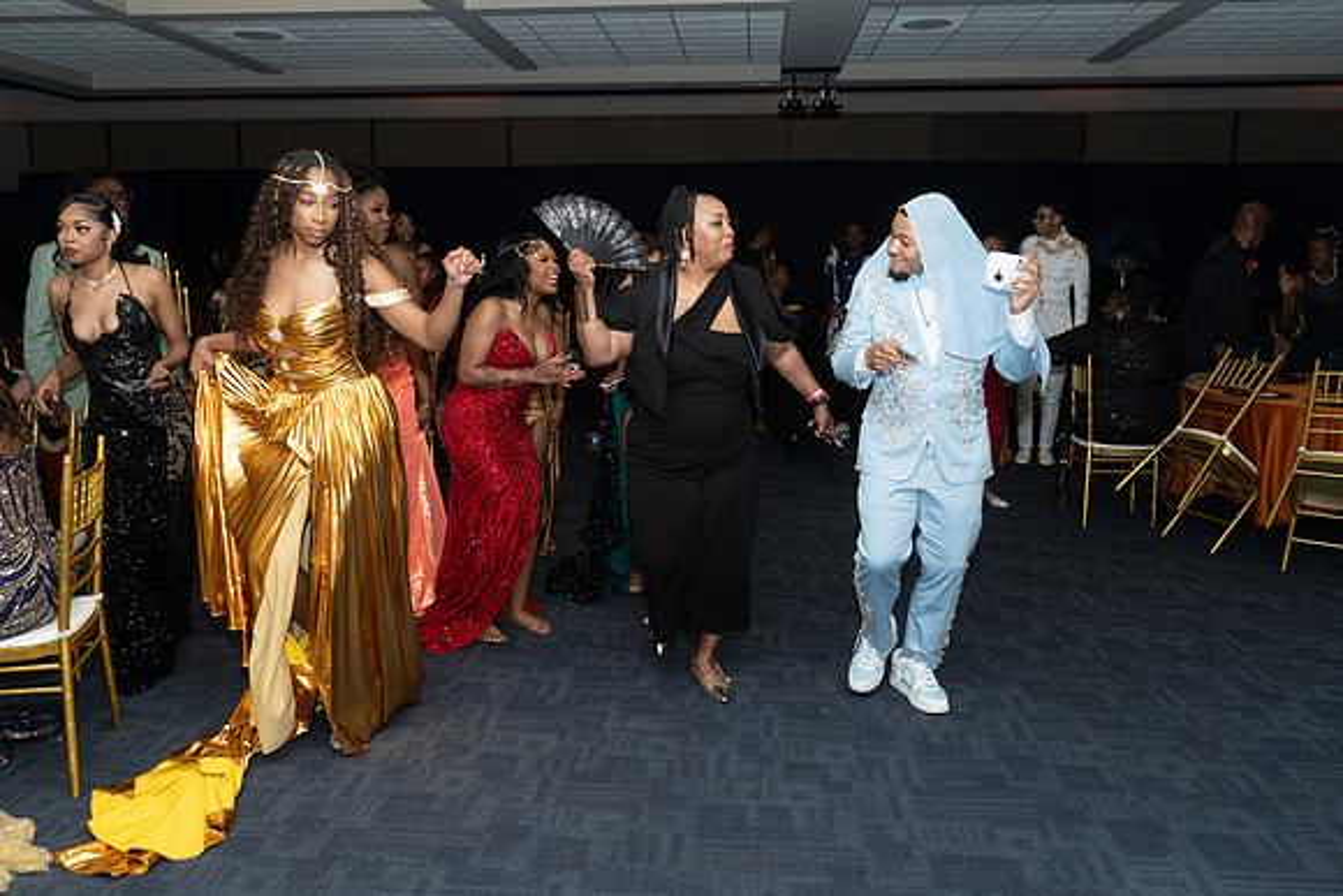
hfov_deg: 65.5
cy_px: 448
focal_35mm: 28
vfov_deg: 46.4
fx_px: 1045
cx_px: 672
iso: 500
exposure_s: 1/125
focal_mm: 28
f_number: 3.5
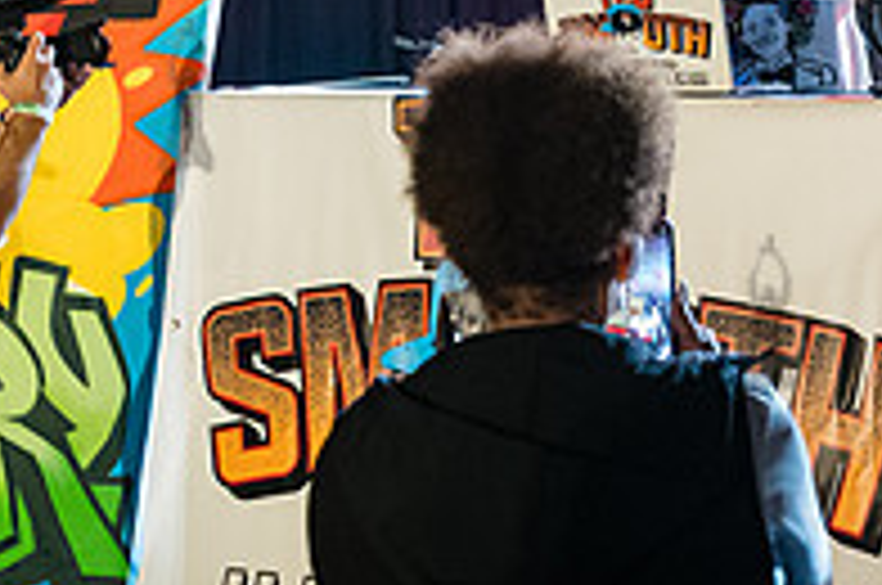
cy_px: -124
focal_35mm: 121
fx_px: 2960
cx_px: 765
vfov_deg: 11.1
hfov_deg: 16.8
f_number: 3.5
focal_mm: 38
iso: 8000
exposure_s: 1/400
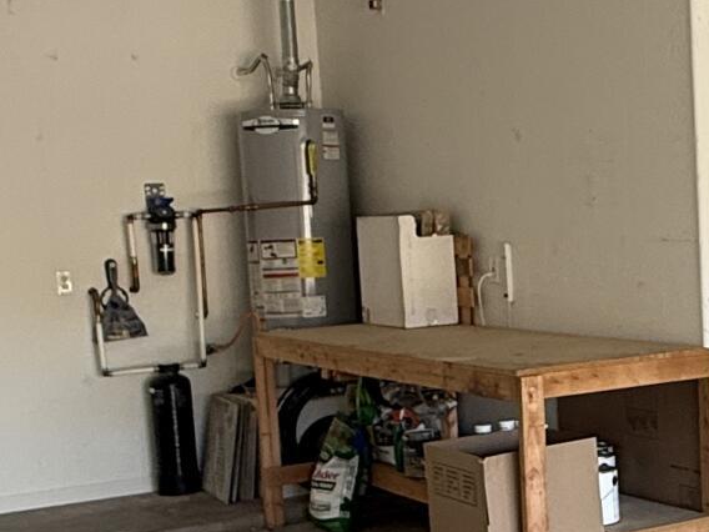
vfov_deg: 19.7
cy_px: 423
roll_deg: +2.2
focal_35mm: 74
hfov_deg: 25.3
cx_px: 674
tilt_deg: -8.5
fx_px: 1516
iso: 125
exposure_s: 1/99
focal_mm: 2.22
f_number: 2.2
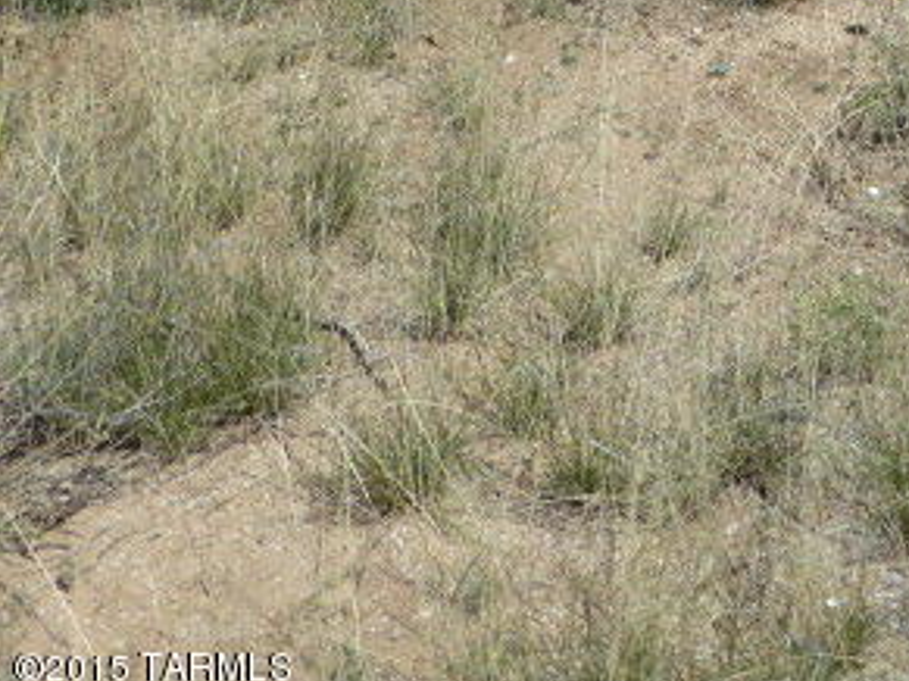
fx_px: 1732
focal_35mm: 66
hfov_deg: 27.0
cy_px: -19
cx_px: 996
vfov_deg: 21.4
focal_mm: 5.4
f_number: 4
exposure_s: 1/1000
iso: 100
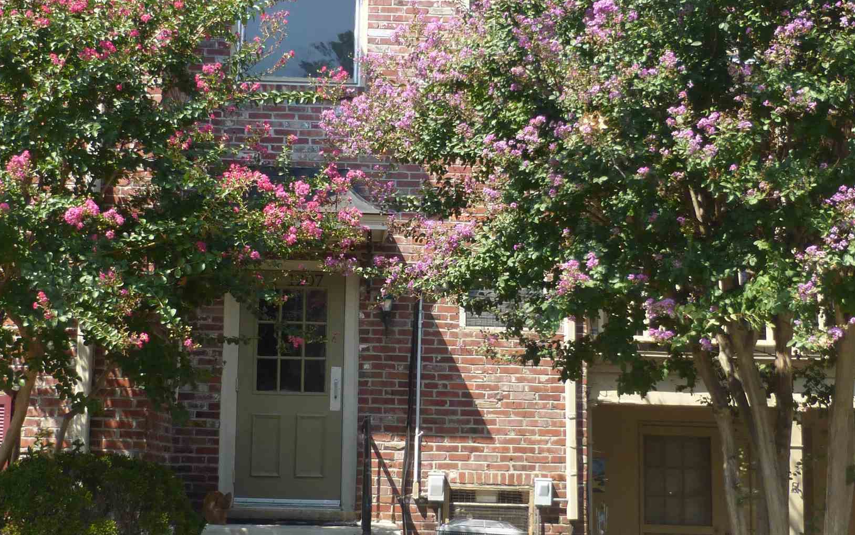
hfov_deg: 41.8
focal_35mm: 48
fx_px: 1119
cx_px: 382
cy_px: 318
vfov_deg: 26.8
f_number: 3.3
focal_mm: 4.3
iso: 100
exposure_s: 1/400
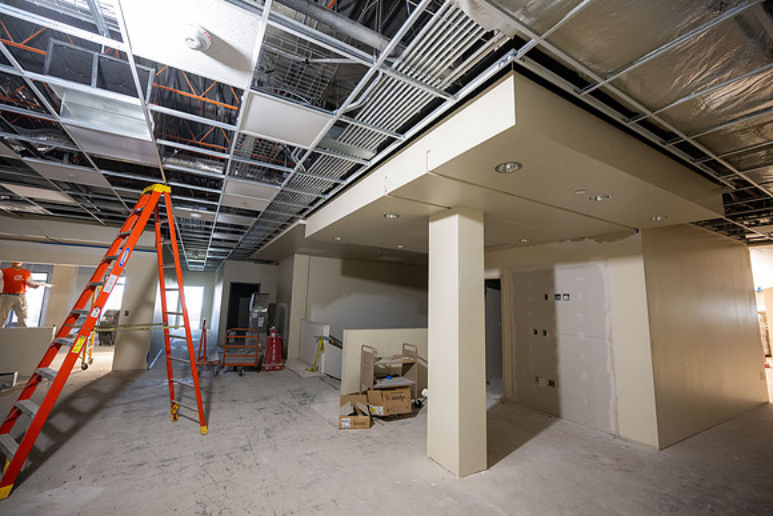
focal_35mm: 15
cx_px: 386
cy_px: 258
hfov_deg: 100.1
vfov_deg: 77.1
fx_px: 324
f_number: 4
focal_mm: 14
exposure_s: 1/100
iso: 2500
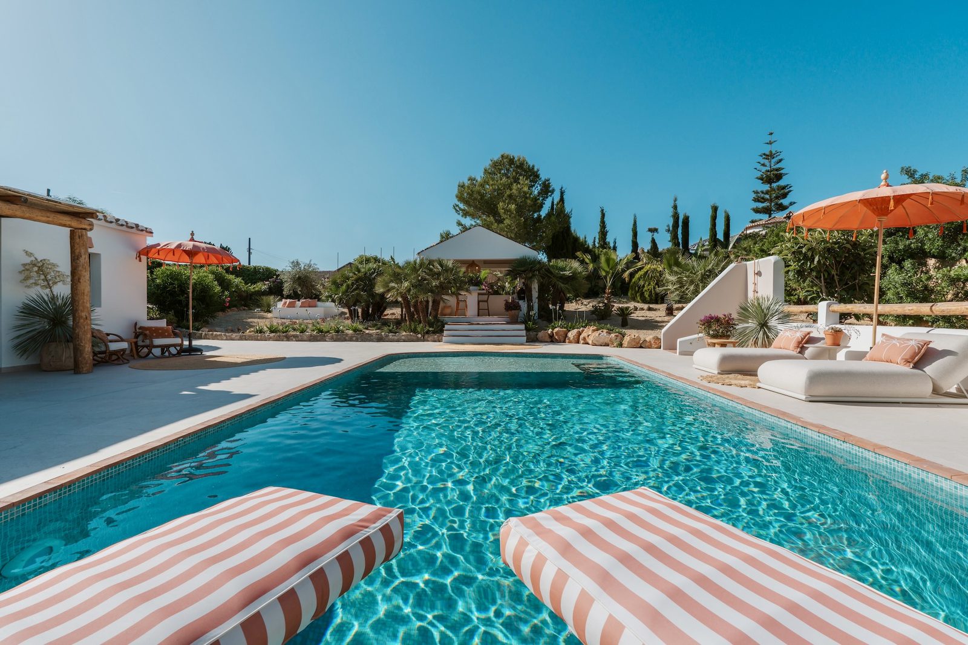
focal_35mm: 16
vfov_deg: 73.8
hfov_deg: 96.7
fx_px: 430
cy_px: 322
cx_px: 484
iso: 160
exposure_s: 1/500
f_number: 10
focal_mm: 16
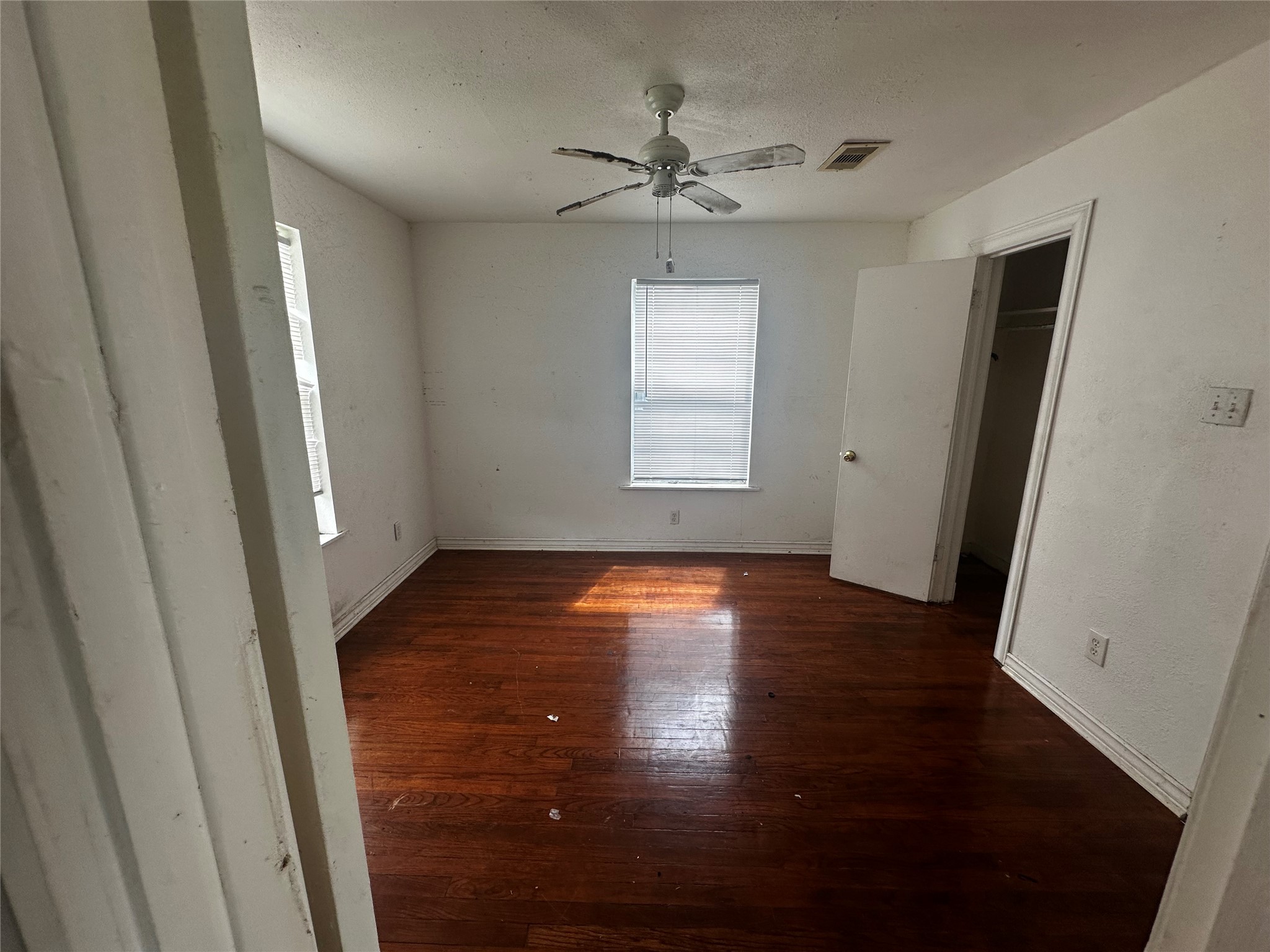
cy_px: 476
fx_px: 514
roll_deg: +0.3
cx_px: 635
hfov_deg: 102.1
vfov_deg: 85.7
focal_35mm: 14
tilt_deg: -12.3
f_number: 2.2
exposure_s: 1/99
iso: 64
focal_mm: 2.22
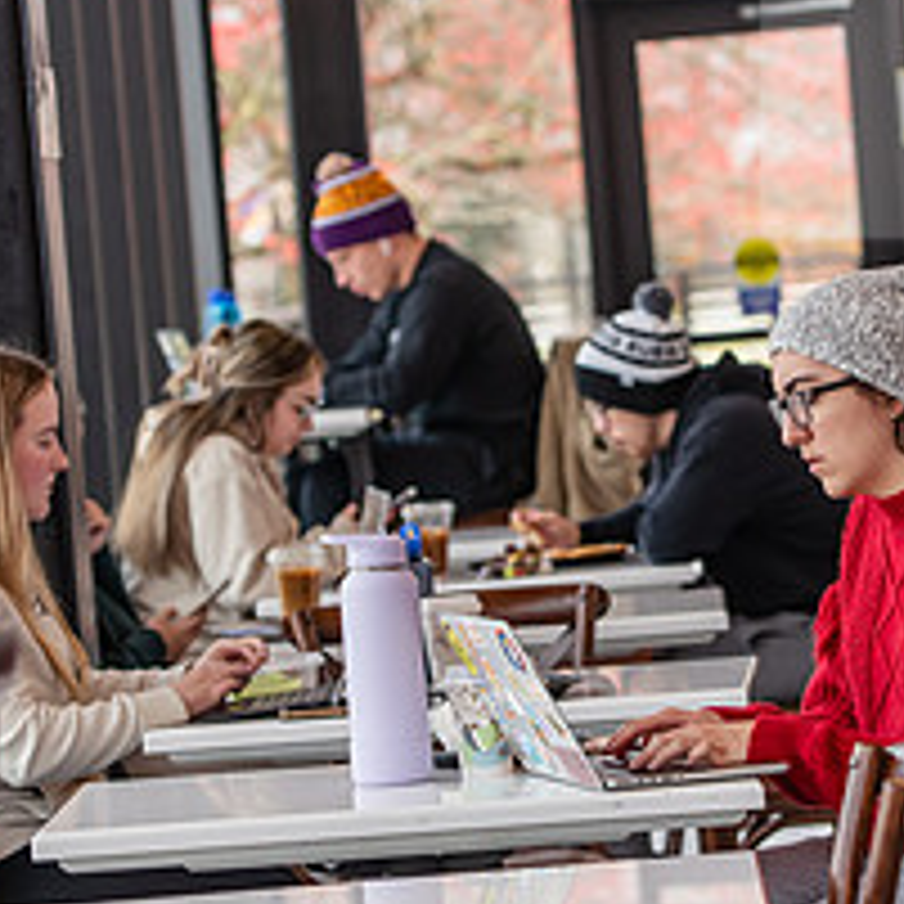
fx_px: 6175
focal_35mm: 209
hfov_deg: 8.4
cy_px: 407
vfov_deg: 8.4
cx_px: 625
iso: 400
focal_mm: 85
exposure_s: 1/200
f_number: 3.5
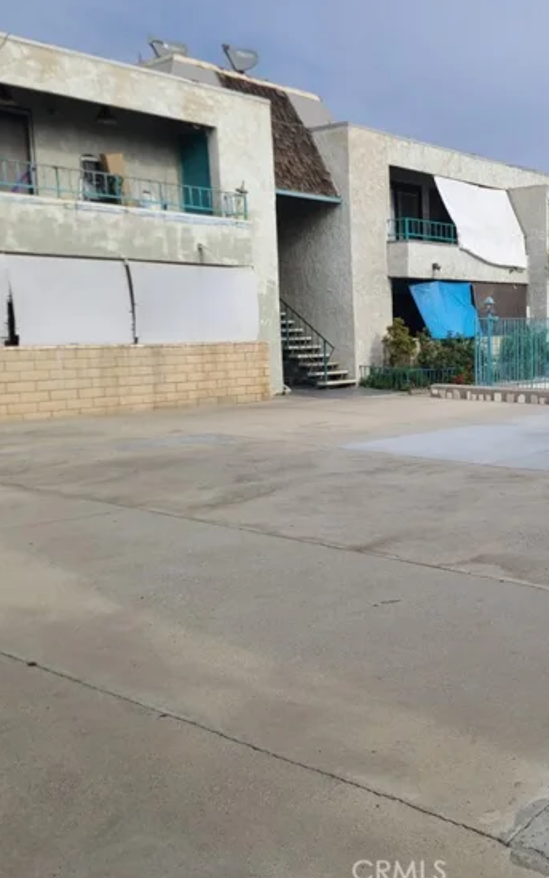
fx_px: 861
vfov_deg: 54.0
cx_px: 540
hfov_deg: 32.7
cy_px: 441
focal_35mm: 36
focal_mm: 7
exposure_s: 1/730
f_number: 1.8
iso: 16
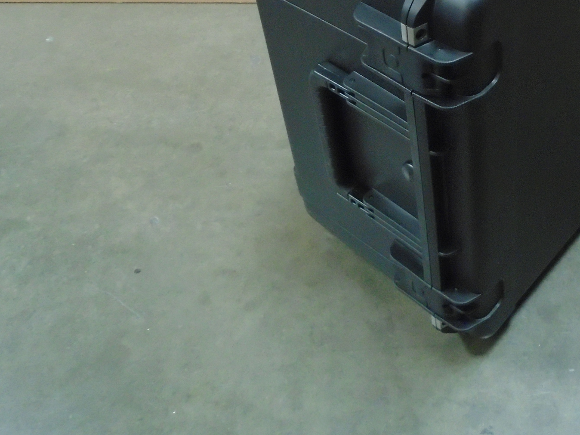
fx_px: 838
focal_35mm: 50
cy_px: 41
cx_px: 462
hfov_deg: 36.9
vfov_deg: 28.0
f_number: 3.2
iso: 400
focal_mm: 4.6
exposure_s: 1/25
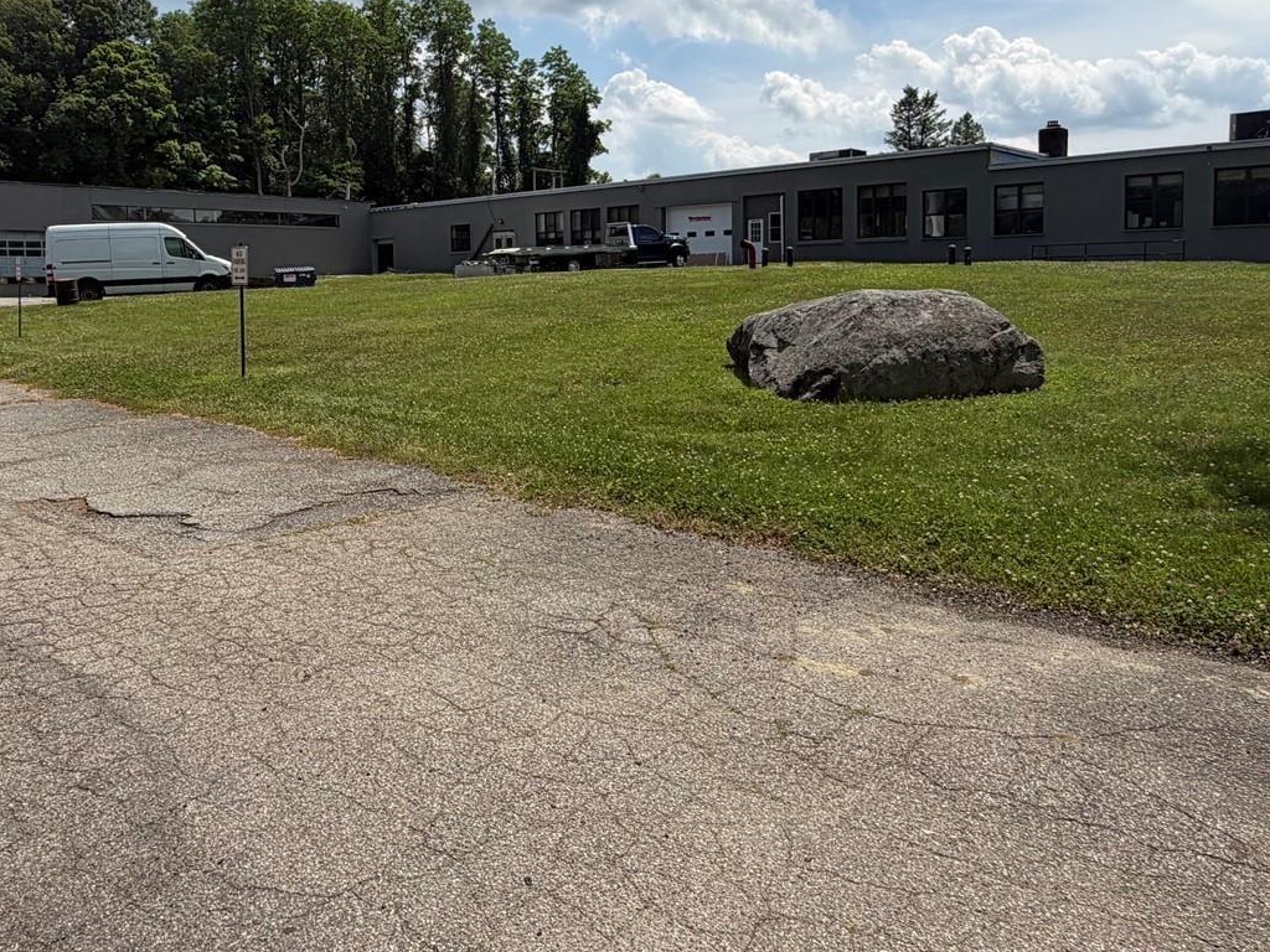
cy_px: 345
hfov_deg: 63.3
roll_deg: +0.7
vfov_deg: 49.2
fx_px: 1027
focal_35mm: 28
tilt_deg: -3.9
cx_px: 563
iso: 20
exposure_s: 1/1285
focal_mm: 2.22
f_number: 2.2
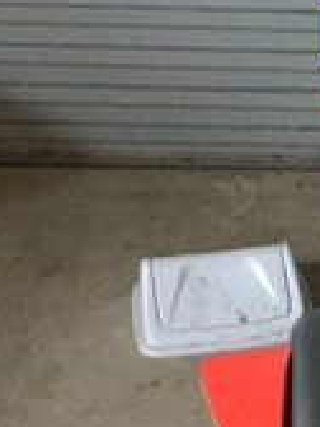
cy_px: 308
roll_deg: -2.8
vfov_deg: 17.6
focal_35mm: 111
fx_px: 1368
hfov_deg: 12.7
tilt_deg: -34.3
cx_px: 477
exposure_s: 1/17
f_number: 2.4
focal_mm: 3.3
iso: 250
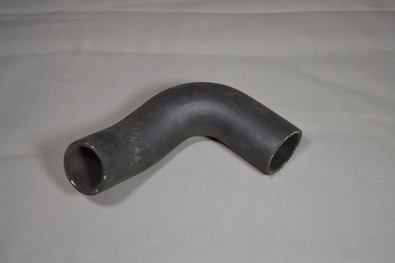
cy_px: 132
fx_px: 691
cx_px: 198
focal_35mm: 63
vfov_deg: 21.6
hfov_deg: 31.9
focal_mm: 42
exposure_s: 1/40
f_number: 5.3
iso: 400
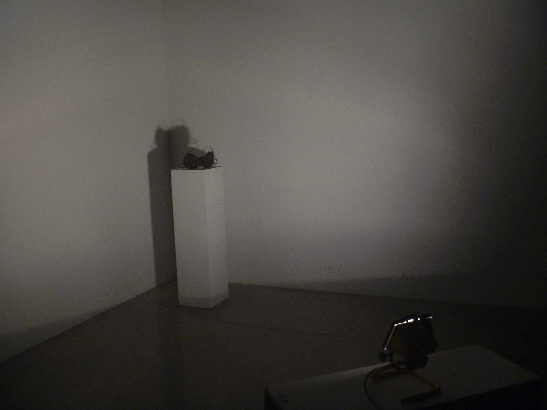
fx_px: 553
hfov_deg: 52.6
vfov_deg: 40.7
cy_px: 205
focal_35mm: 35
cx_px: 274
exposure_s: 1/30
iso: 100
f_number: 3.5
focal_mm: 6.3
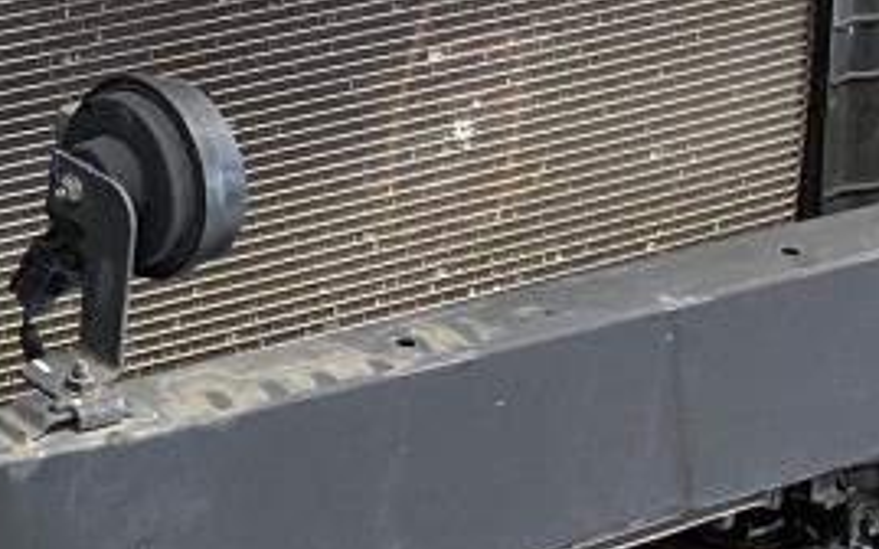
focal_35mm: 131
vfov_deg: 9.9
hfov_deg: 14.6
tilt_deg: -19.8
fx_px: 3138
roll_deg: -0.6
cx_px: -526
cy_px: -65
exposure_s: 1/60
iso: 320
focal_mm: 4.25
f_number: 1.8
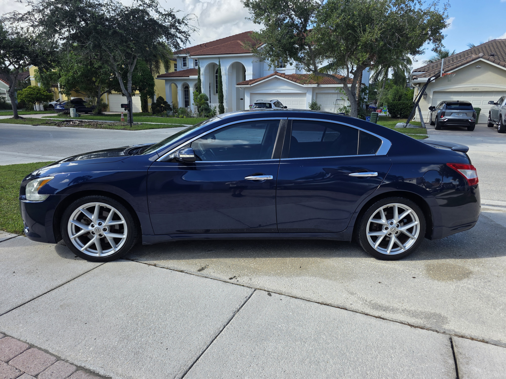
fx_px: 336
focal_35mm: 23
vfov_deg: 58.9
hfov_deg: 73.9
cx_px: 253
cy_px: 190
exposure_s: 1/2483
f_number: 1.7
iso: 80
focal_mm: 6.3
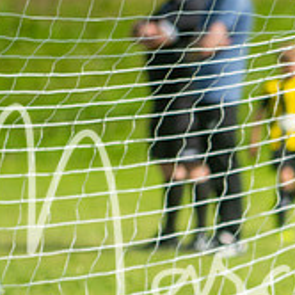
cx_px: 450
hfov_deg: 2.0
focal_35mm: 891
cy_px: 269
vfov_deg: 2.0
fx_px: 8591
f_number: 3.2
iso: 250
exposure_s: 1/3200
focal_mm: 200
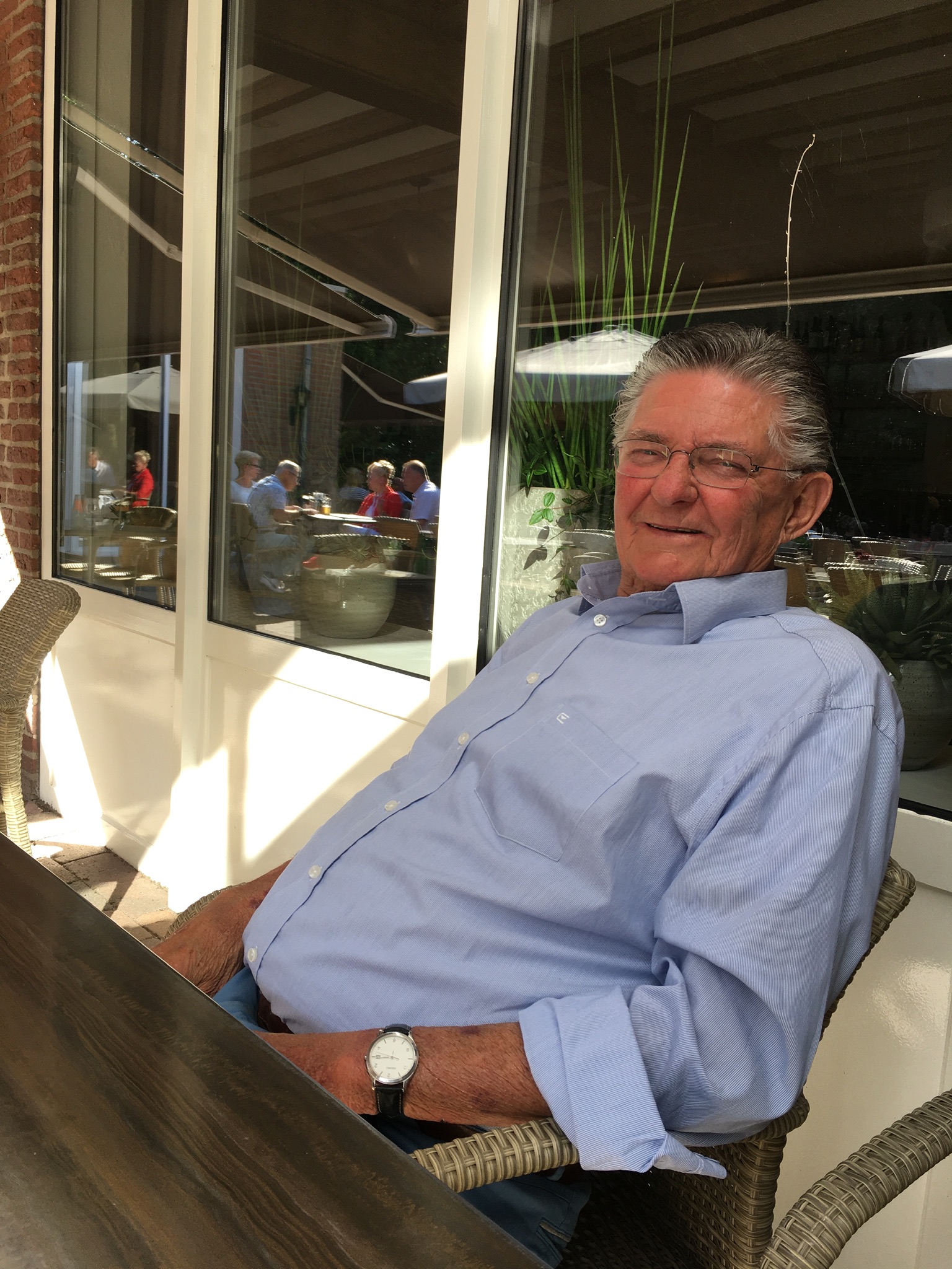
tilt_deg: -7.8
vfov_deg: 61.7
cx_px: 476
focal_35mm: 29
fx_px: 1063
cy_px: 634
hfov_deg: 48.2
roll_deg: -3.9
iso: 25
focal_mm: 4.15
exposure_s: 1/100
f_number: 2.2
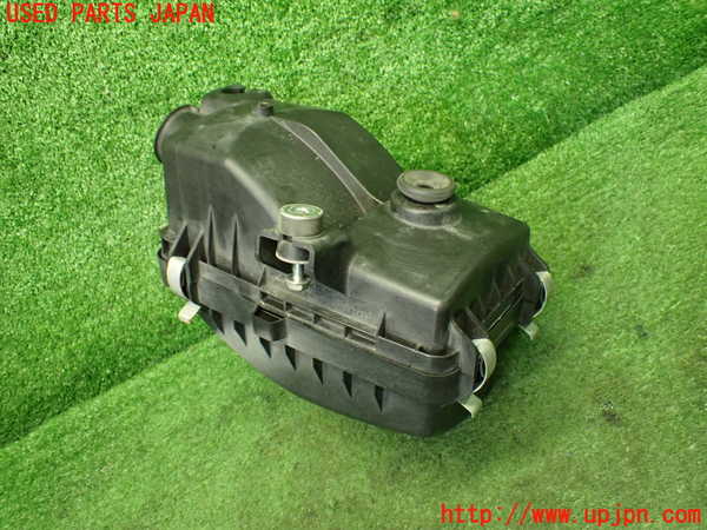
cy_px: 265
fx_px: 613
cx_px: 354
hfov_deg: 60.0
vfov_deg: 46.8
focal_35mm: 30
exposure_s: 1/80
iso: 800
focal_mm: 5.4
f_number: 2.3
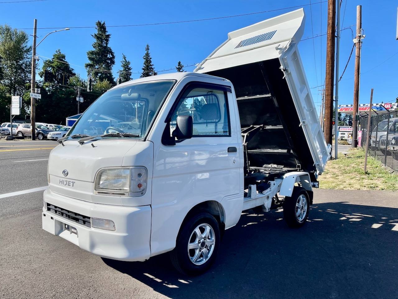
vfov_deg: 54.9
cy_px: 150
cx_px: 199
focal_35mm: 25
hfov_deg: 69.4
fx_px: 287
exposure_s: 1/2488
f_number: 1.6
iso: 32
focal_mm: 5.1
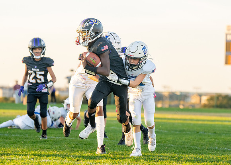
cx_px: 127
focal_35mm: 176
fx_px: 1155
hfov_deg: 11.4
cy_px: 85
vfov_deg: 8.2
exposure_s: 1/1600
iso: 640
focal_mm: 112
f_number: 2.8
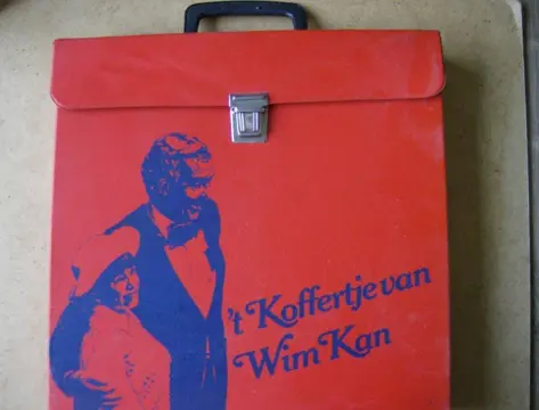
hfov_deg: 51.1
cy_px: 205
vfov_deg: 40.0
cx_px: 270
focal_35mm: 36
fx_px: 564
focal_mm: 6
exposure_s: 1/27.4
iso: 200
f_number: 2.8
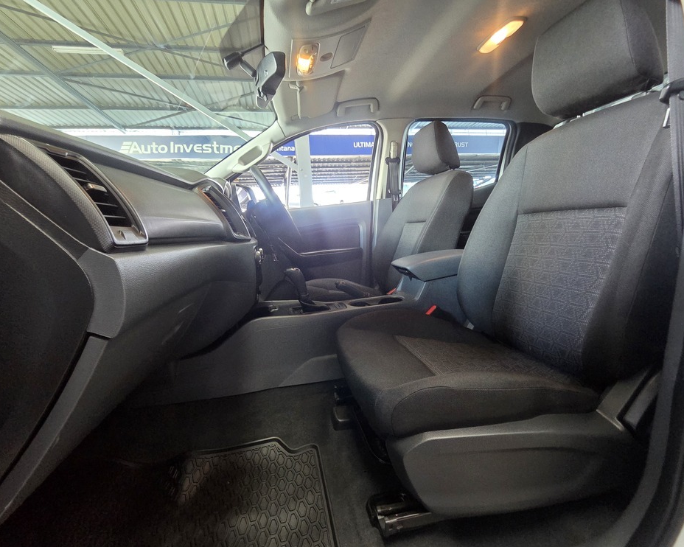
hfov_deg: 100.7
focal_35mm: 14
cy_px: 282
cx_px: 351
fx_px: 283
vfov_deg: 87.9
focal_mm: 2.2
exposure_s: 1/50
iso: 640
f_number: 2.2
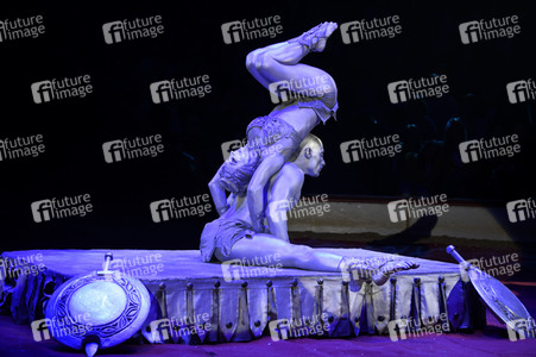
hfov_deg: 20.8
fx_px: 1458
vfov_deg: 13.9
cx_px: 268
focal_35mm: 98
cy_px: 178
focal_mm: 98
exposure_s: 1/160
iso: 1600
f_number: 6.3
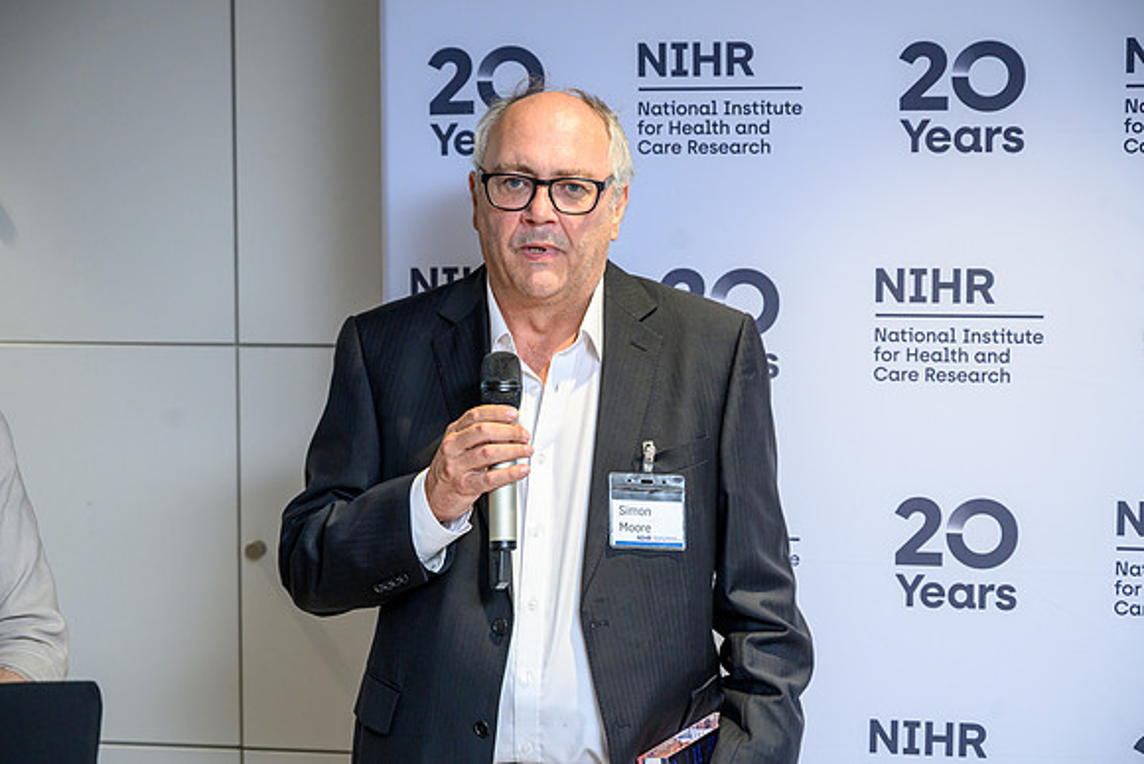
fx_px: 2275
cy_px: 382
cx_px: 572
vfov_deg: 19.0
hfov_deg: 28.2
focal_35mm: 72
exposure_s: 1/200
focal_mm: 70
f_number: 4.5
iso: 1600
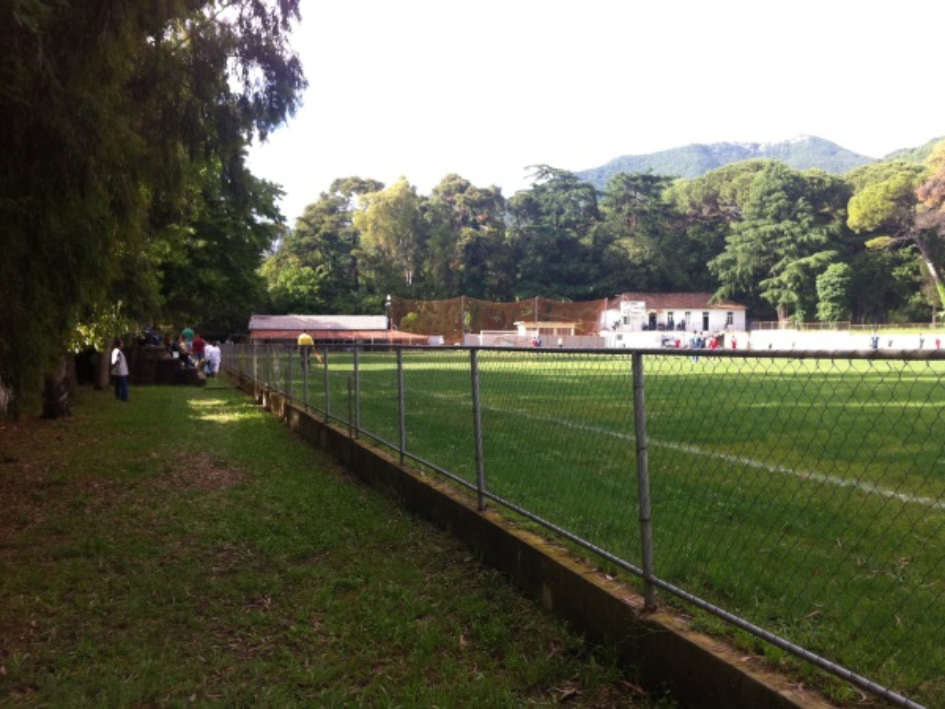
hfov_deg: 52.6
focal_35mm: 35
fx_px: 955
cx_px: 472
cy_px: 354
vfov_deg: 40.7
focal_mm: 3.85
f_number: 2.8
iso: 80
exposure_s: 1/302
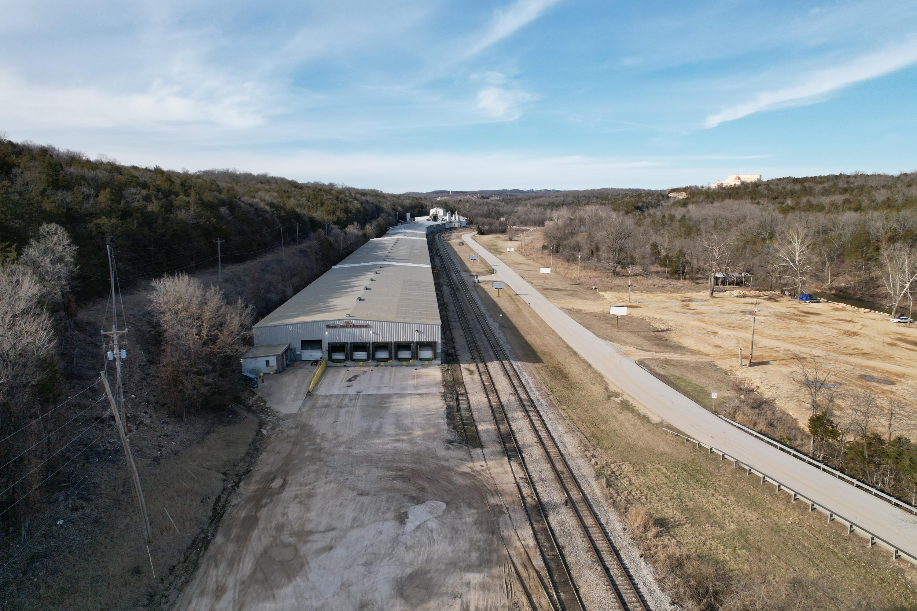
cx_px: 458
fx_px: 560
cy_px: 306
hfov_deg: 78.6
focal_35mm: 22
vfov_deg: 57.2
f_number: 2.8
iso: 130
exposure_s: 1/240
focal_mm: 8.38
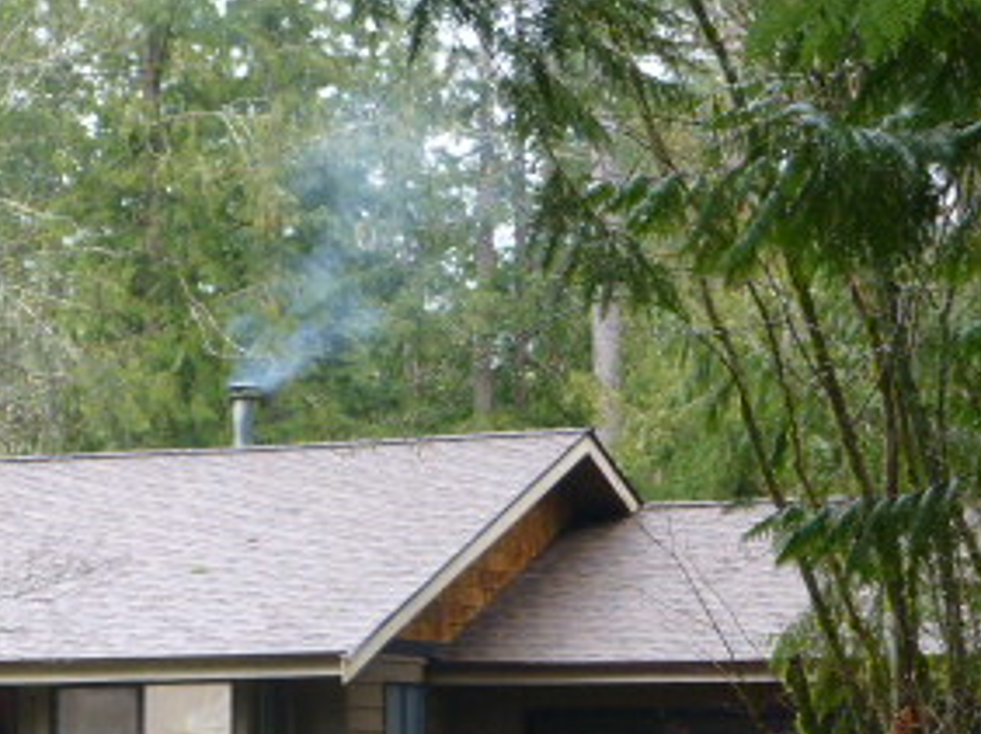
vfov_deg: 9.8
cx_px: 80
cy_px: 807
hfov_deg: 13.1
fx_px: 4247
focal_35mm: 150
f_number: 4.9
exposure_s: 1/60
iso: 200
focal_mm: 11.7
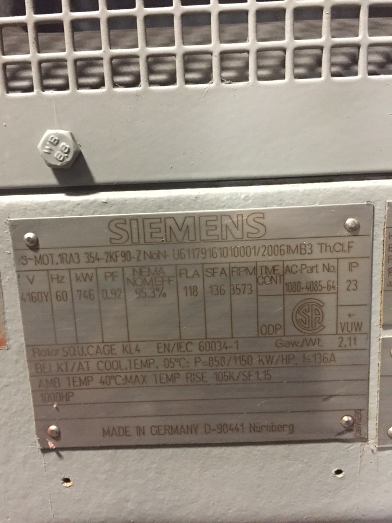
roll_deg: +2.1
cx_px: 196
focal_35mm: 29
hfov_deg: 48.2
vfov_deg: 61.7
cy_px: 262
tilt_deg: -11.1
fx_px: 438
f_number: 2.2
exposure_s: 1/15
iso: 800
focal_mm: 4.15
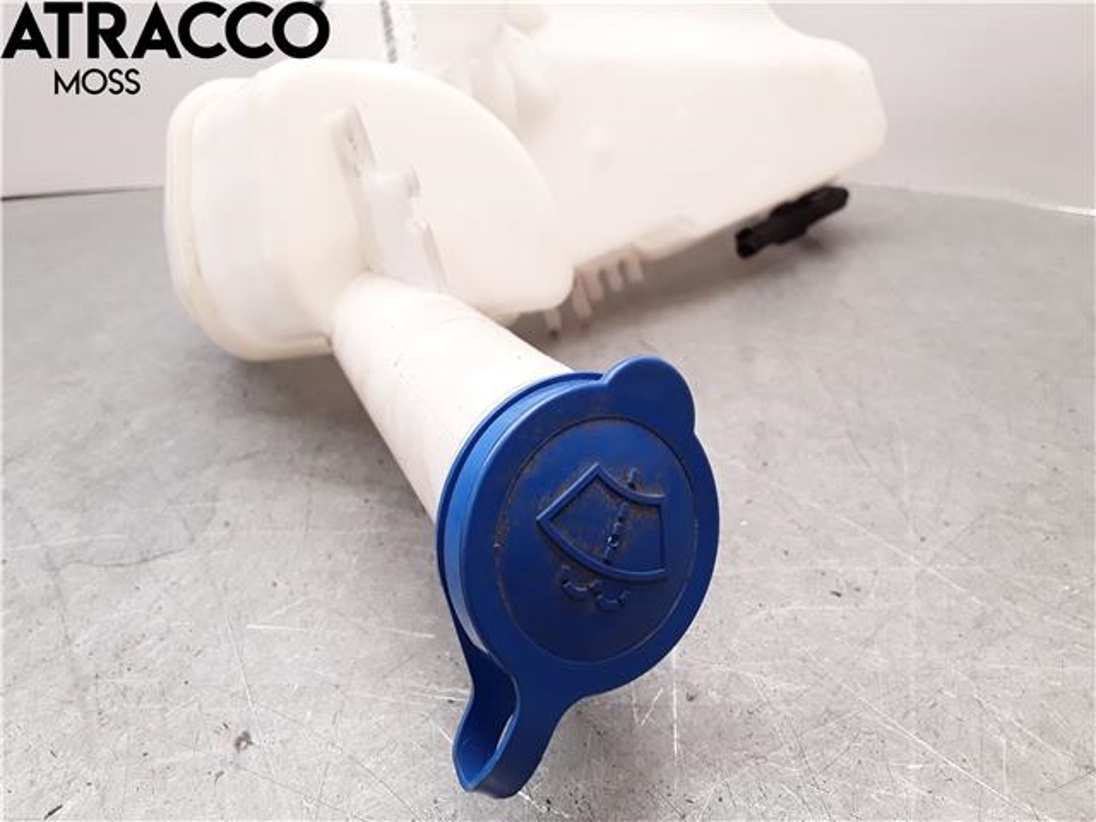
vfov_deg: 49.7
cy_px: 411
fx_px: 887
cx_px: 548
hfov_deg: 63.4
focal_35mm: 28
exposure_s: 1/50
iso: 50
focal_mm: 2.91
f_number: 1.9
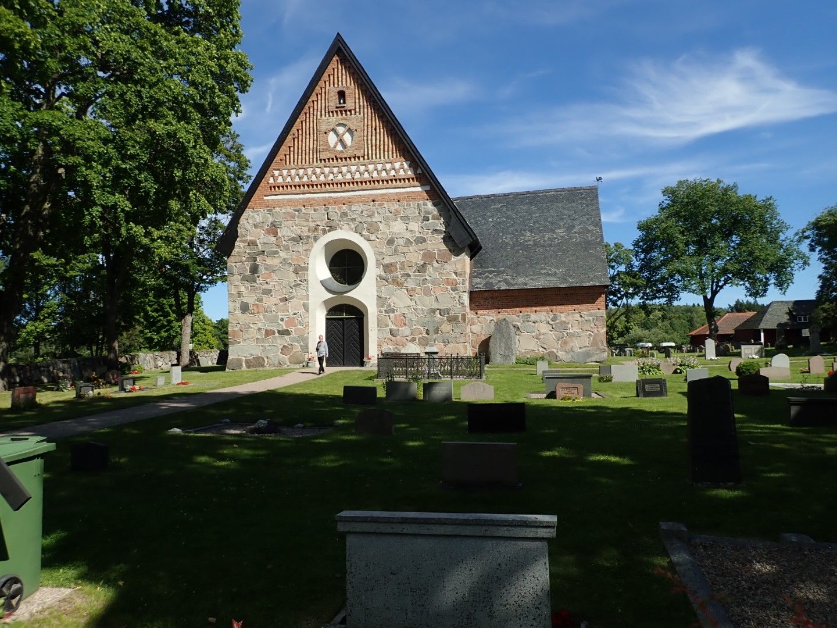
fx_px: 604
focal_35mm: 25
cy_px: 314
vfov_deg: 54.9
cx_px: 418
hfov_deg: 69.4
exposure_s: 1/200
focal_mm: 4.5
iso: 100
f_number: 8
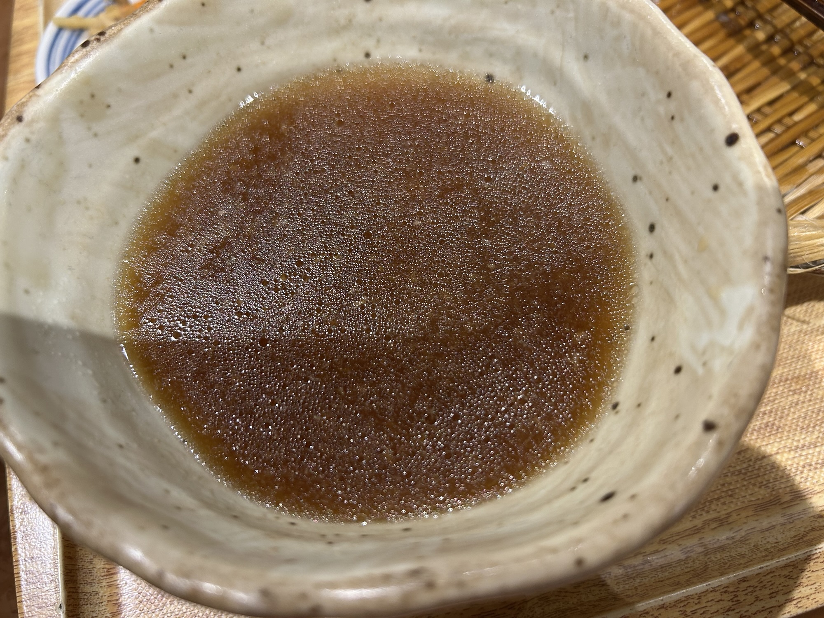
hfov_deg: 67.3
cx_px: 412
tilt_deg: -65.0
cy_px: 309
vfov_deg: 53.1
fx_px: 619
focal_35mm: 26
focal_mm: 5.7
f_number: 1.5
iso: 125
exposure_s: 1/100
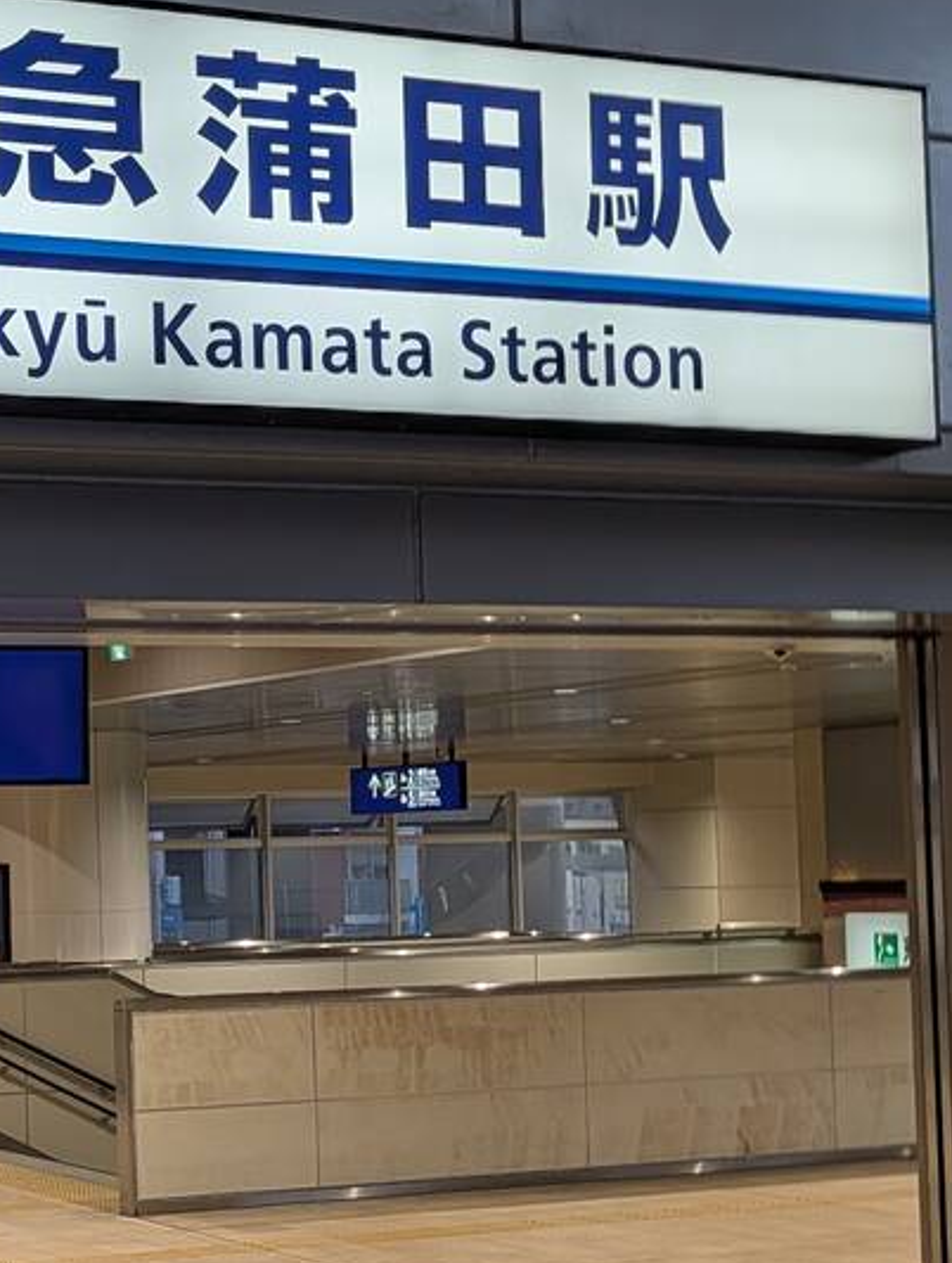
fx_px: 2631
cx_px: -72
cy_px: 727
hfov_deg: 19.7
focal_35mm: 72
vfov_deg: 26.9
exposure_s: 1/100
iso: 27
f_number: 1.68
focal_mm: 6.9
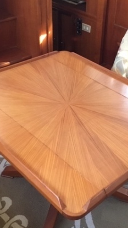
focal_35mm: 49
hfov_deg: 24.4
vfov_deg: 42.1
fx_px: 296
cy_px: 121
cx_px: 82
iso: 200
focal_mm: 3.3
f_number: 2.4
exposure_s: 1/30
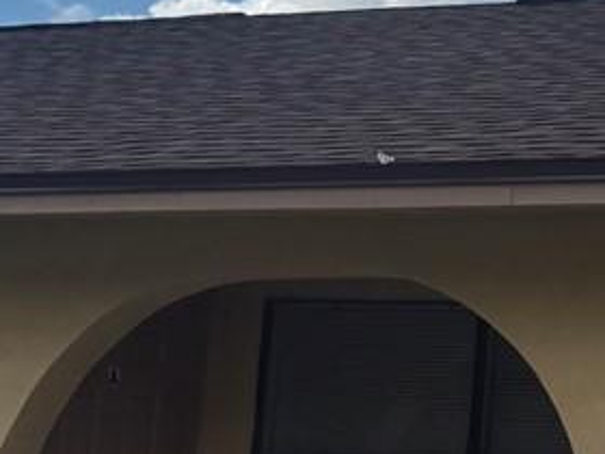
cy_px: 136
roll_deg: -2.7
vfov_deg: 10.8
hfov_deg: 13.4
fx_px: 2394
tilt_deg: +7.8
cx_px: 951
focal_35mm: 137
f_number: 1.78
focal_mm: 6.76
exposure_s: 1/9091
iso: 80
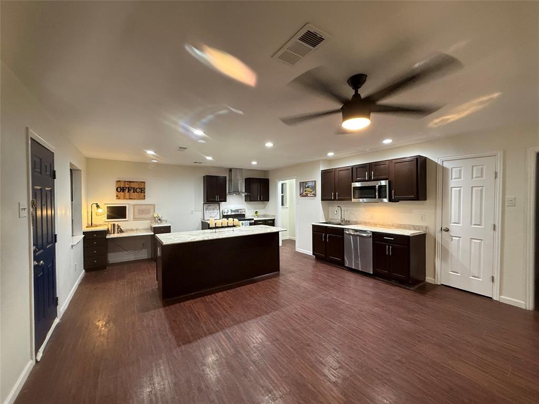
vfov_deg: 85.7
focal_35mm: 14
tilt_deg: +0.4
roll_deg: -0.3
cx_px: 270
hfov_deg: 102.1
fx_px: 218
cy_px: 202
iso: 400
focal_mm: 2.22
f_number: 2.2
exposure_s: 1/60
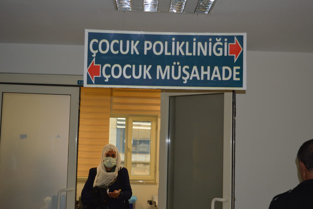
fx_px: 469
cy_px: 104
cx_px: 156
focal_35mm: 54
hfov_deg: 36.9
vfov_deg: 25.0
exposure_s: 1/60
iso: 560
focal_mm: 36
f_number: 4.8
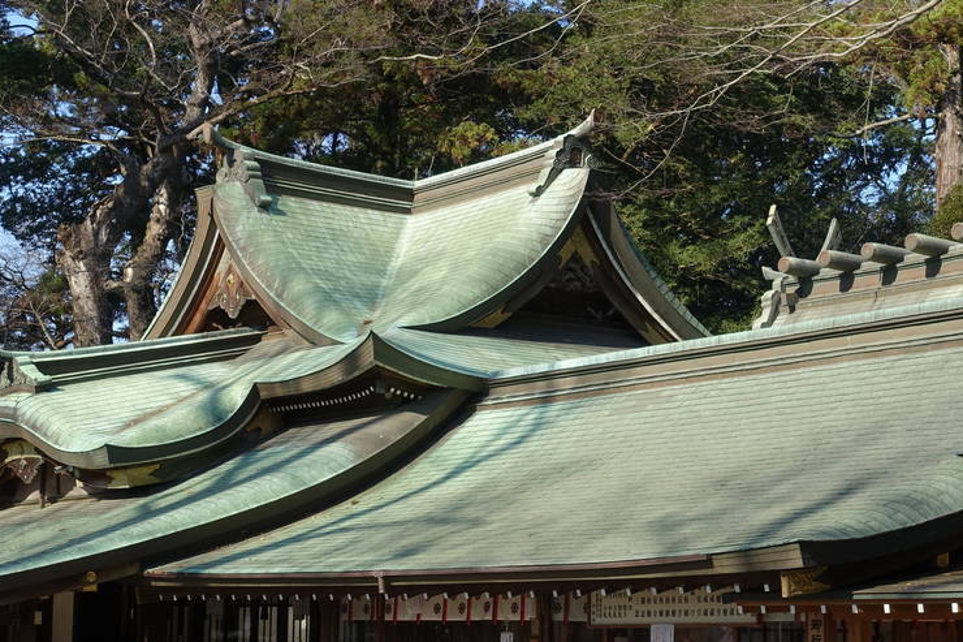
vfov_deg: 18.7
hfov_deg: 27.7
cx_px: 521
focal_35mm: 73
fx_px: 1952
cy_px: 365
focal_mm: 16.62
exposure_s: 1/250
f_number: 5.6
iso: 125
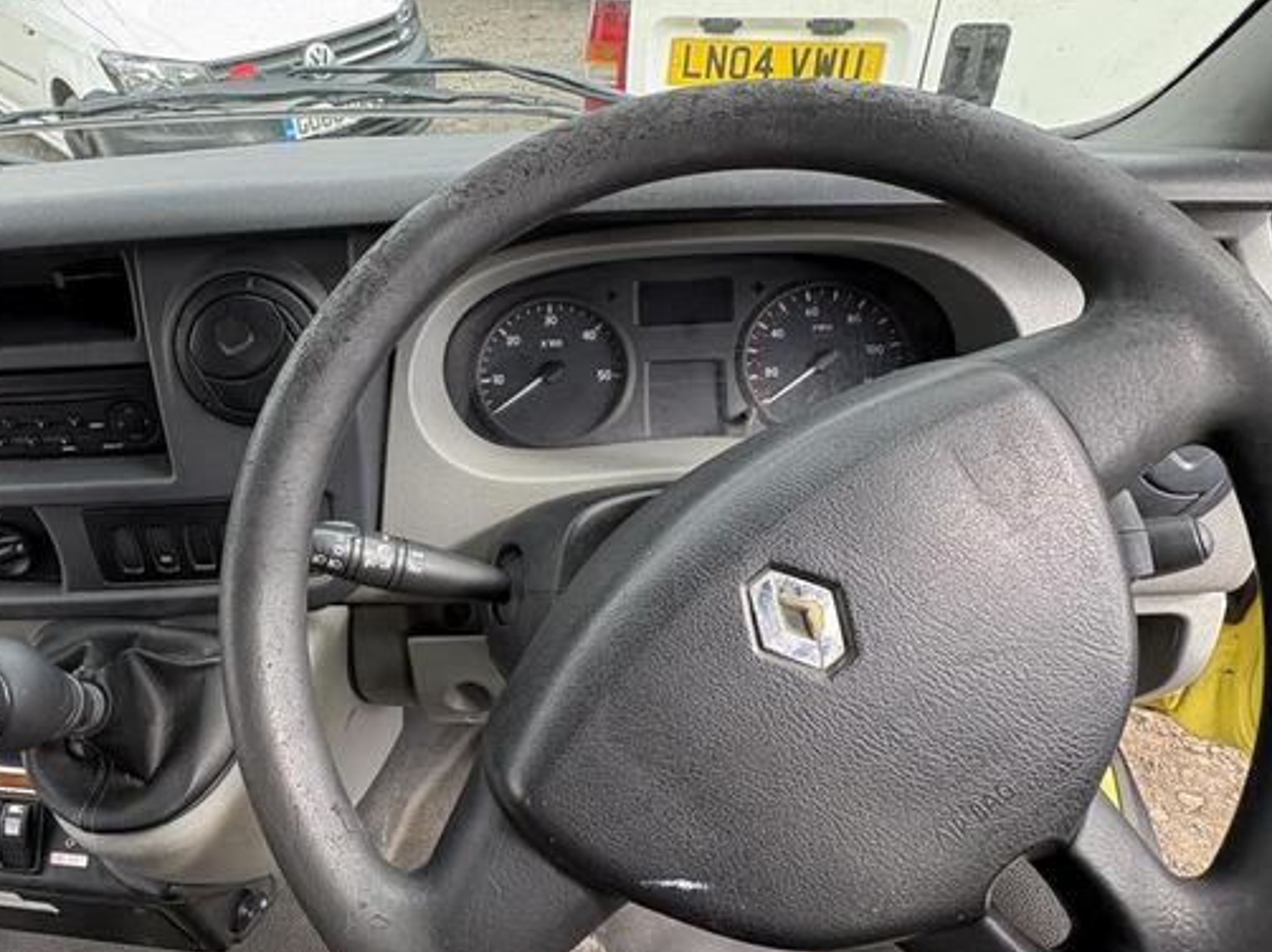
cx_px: 428
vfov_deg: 54.8
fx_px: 918
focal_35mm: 25
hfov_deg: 67.6
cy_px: 504
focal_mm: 2.22
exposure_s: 1/99
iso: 64
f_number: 2.2
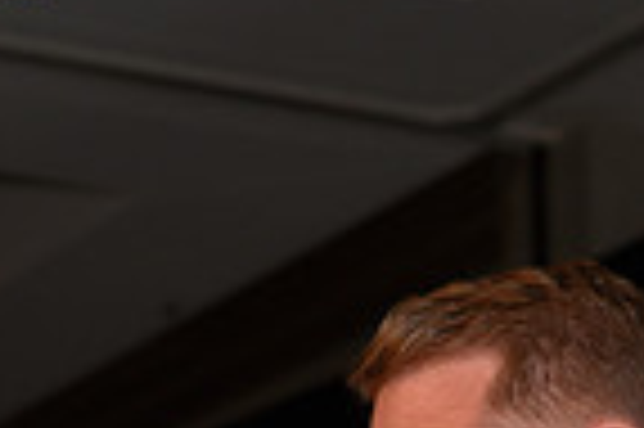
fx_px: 4503
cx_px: 320
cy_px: 813
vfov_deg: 5.3
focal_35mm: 252
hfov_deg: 8.2
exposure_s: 1/60
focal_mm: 62
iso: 200
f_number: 5
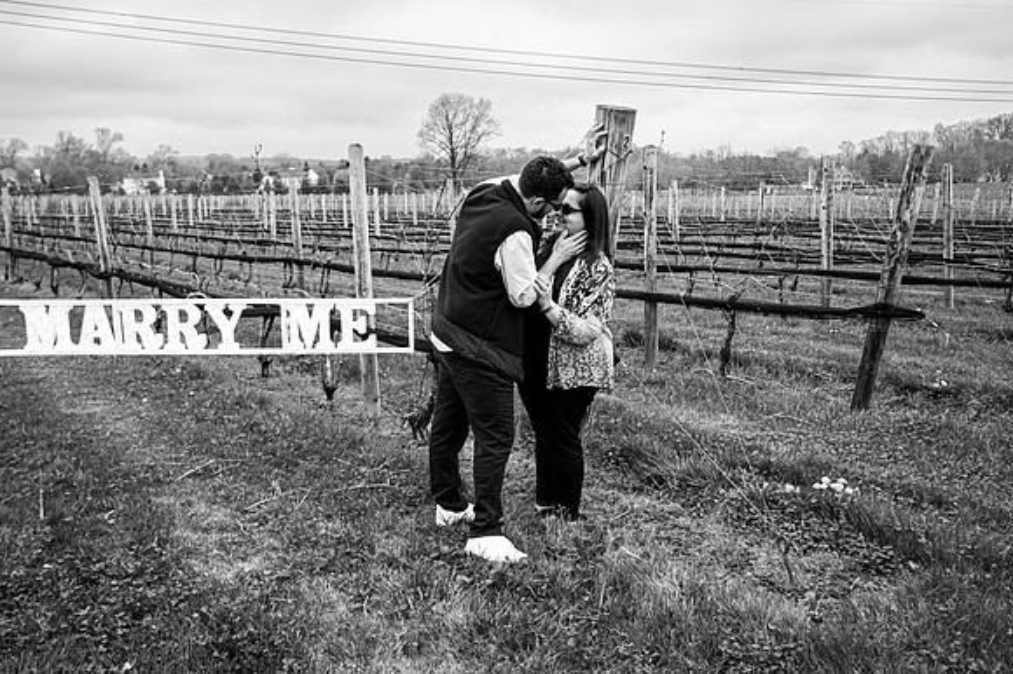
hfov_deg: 59.4
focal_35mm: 32
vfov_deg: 41.6
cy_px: 339
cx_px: 509
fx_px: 888
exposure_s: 1/200
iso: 64
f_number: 4
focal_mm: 29.5
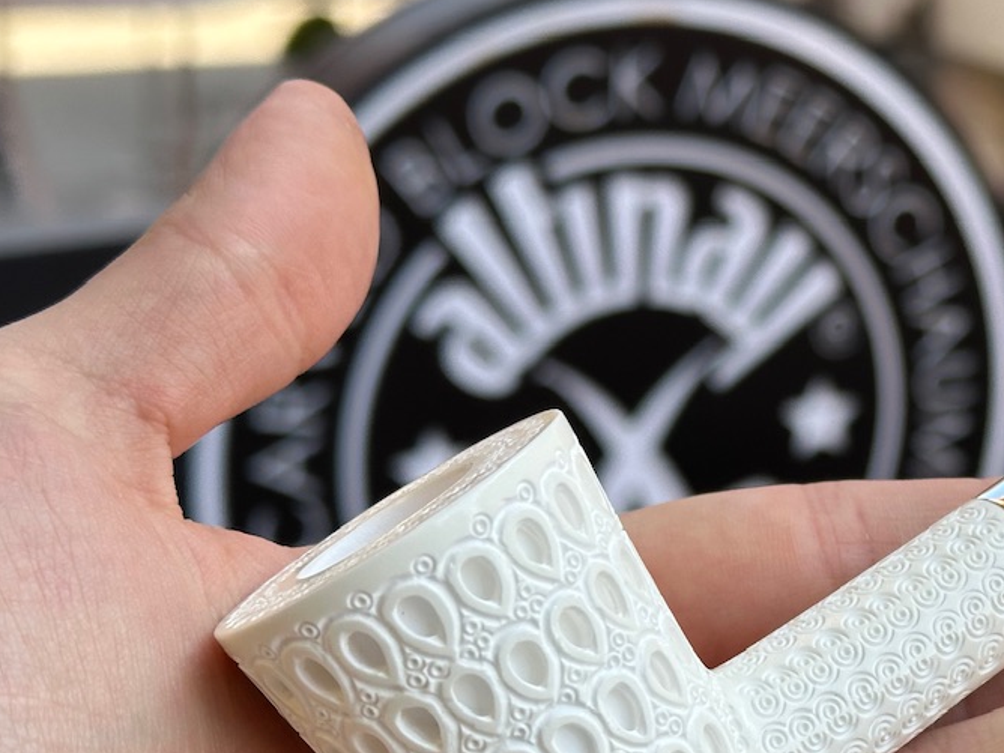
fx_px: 2668
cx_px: 957
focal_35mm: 92
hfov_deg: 20.7
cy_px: 522
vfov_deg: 16.0
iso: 64
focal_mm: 6.86
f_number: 1.78
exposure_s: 1/478
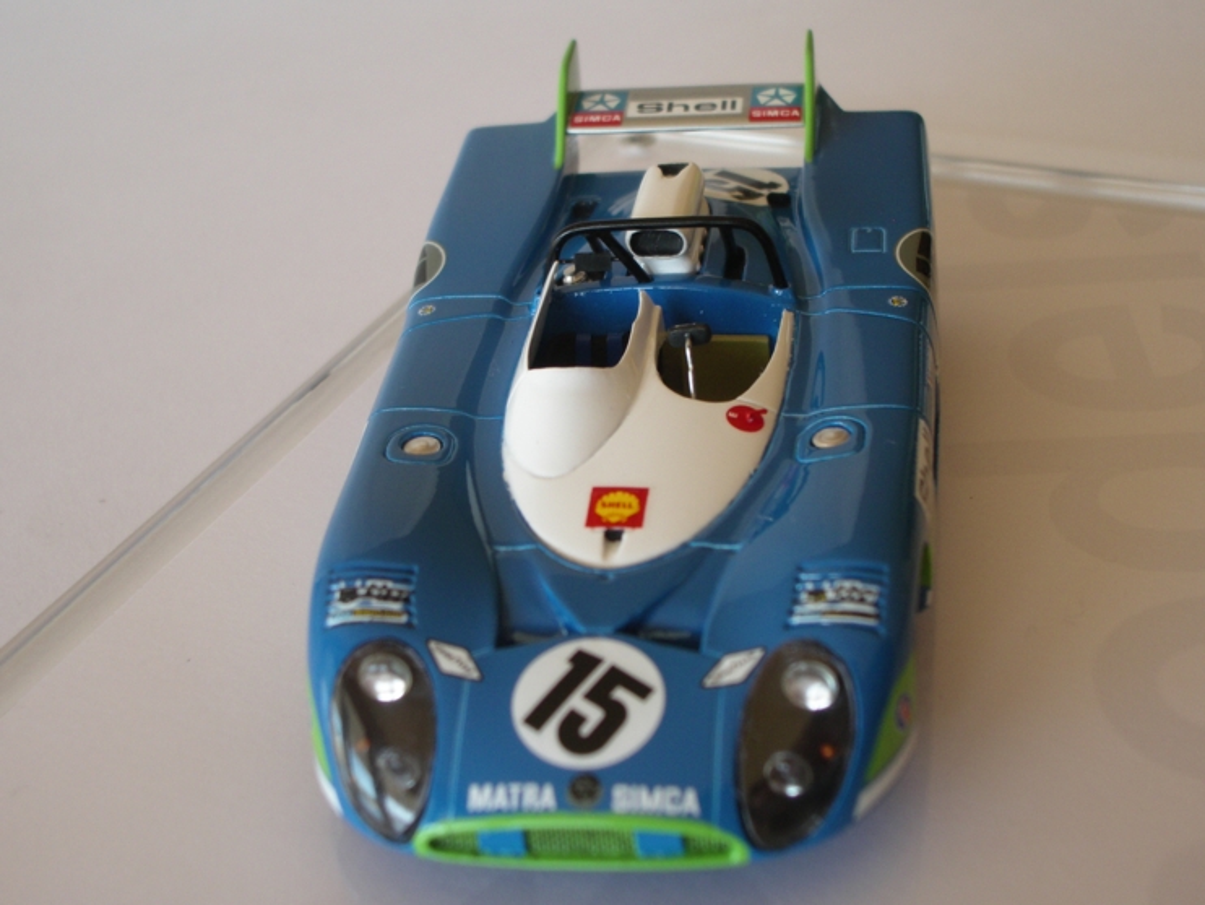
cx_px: 602
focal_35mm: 62
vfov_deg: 23.7
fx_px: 2159
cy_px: 452
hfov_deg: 31.2
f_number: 3.5
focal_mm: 10.2
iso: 100
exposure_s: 1/80
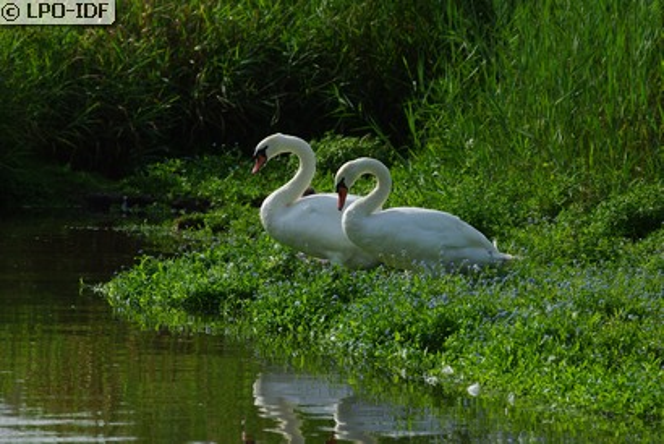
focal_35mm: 450
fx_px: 8306
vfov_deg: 3.1
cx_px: 332
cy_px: 222
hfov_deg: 4.6
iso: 200
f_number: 8
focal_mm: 300
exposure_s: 1/750
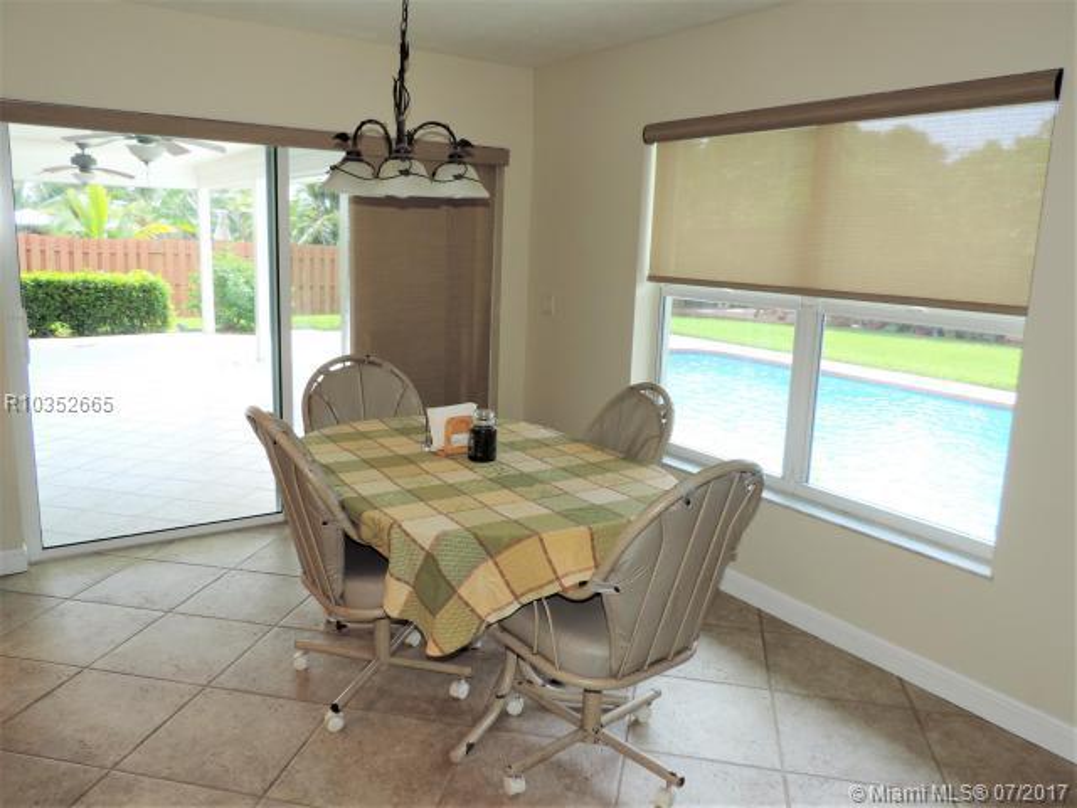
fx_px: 747
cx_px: 538
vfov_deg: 56.8
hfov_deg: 71.6
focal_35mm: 24
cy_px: 404
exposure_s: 1/60
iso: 80
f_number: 3
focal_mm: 4.3
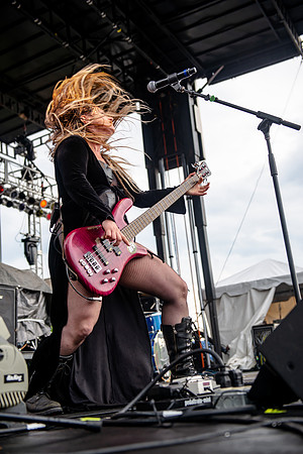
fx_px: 555
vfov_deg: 44.5
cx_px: 152
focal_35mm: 44
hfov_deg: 30.5
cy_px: 227
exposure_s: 1/320
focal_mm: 44
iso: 125
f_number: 3.2
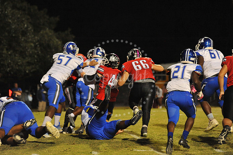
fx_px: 1294
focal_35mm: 200
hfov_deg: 10.3
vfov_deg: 6.9
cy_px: 78
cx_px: 116
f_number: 5.6
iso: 5000
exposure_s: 1/200
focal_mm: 200
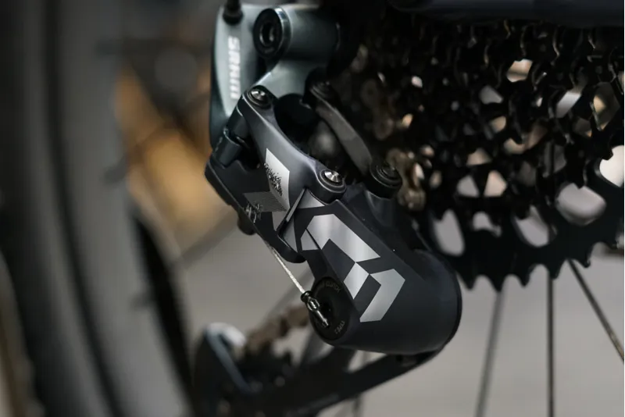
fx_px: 1302
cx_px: 312
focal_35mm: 75
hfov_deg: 27.0
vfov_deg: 18.2
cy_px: 208
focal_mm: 50
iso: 2500
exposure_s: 1/160
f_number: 3.2
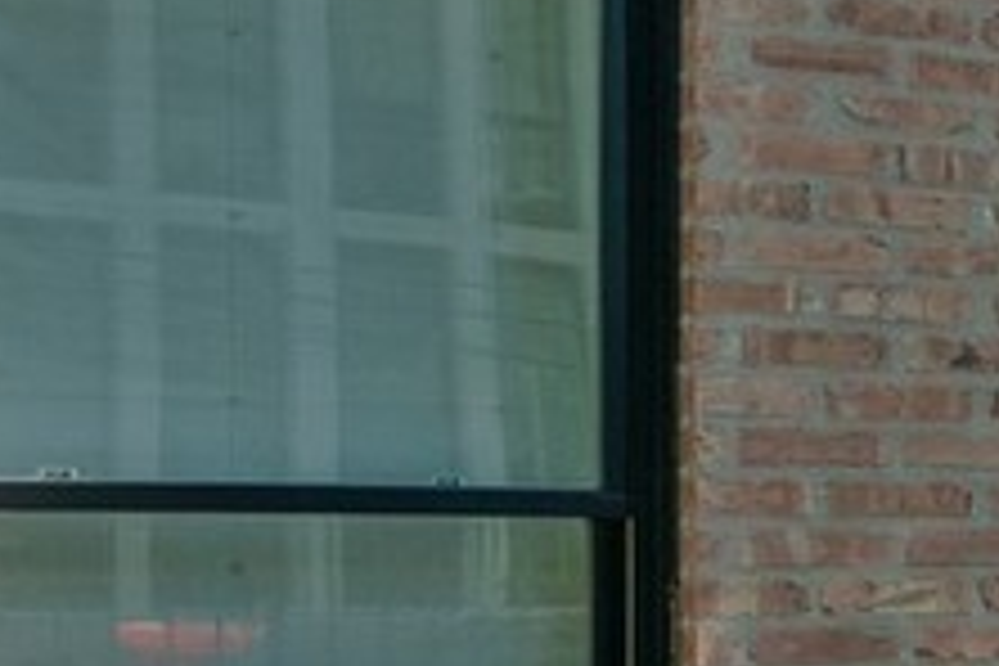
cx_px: 2961
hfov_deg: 11.2
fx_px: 3246
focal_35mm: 117
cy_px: 522
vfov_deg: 11.7
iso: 320
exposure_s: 1/400
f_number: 7.1
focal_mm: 16
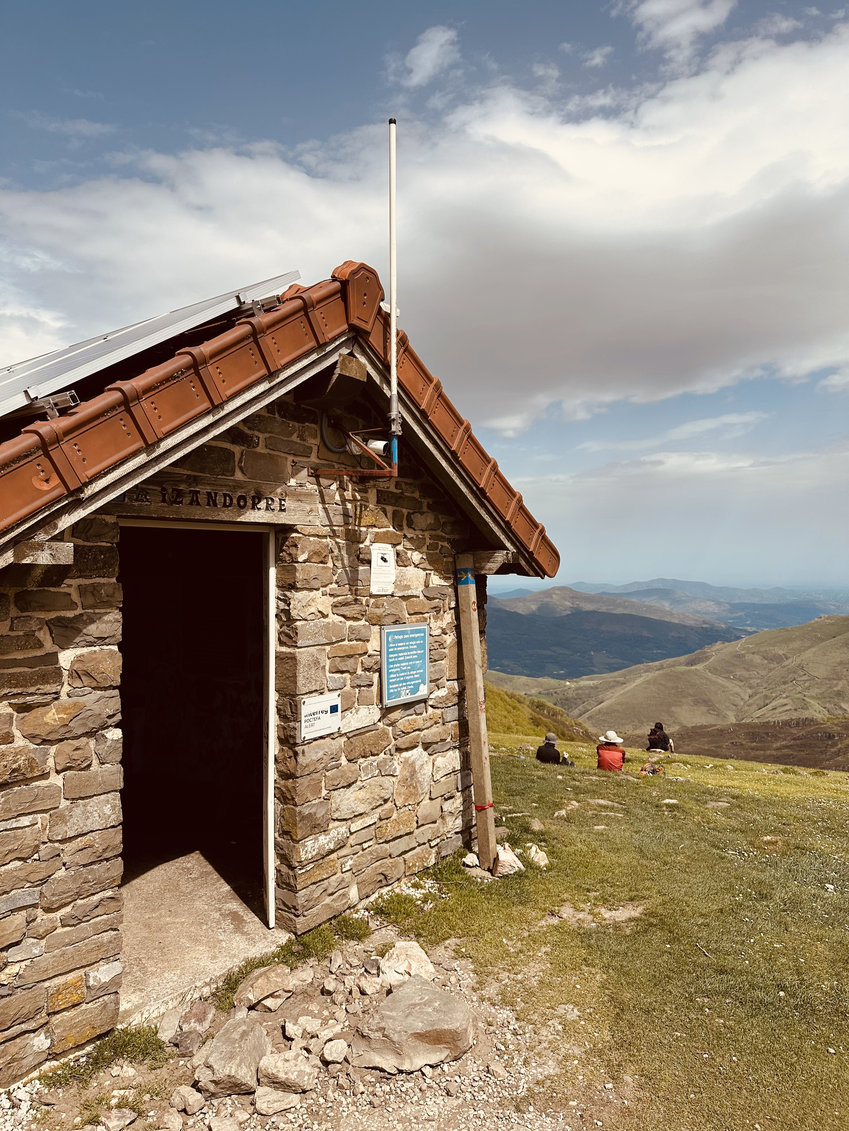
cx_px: 424
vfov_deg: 71.6
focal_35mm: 24
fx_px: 785
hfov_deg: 56.8
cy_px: 566
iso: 80
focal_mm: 6.86
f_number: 1.78
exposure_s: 1/6623
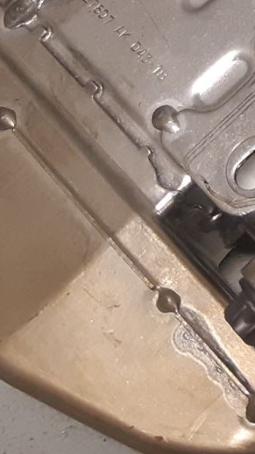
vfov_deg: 17.8
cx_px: 557
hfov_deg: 9.8
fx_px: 1348
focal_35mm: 112
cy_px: -153
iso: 125
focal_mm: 3.93
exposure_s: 1/50
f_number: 1.7
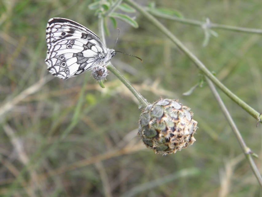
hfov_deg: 24.4
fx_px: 606
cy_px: 98
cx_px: 131
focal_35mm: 80
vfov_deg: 18.4
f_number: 4.4
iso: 200
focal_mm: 14.3
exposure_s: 1/160
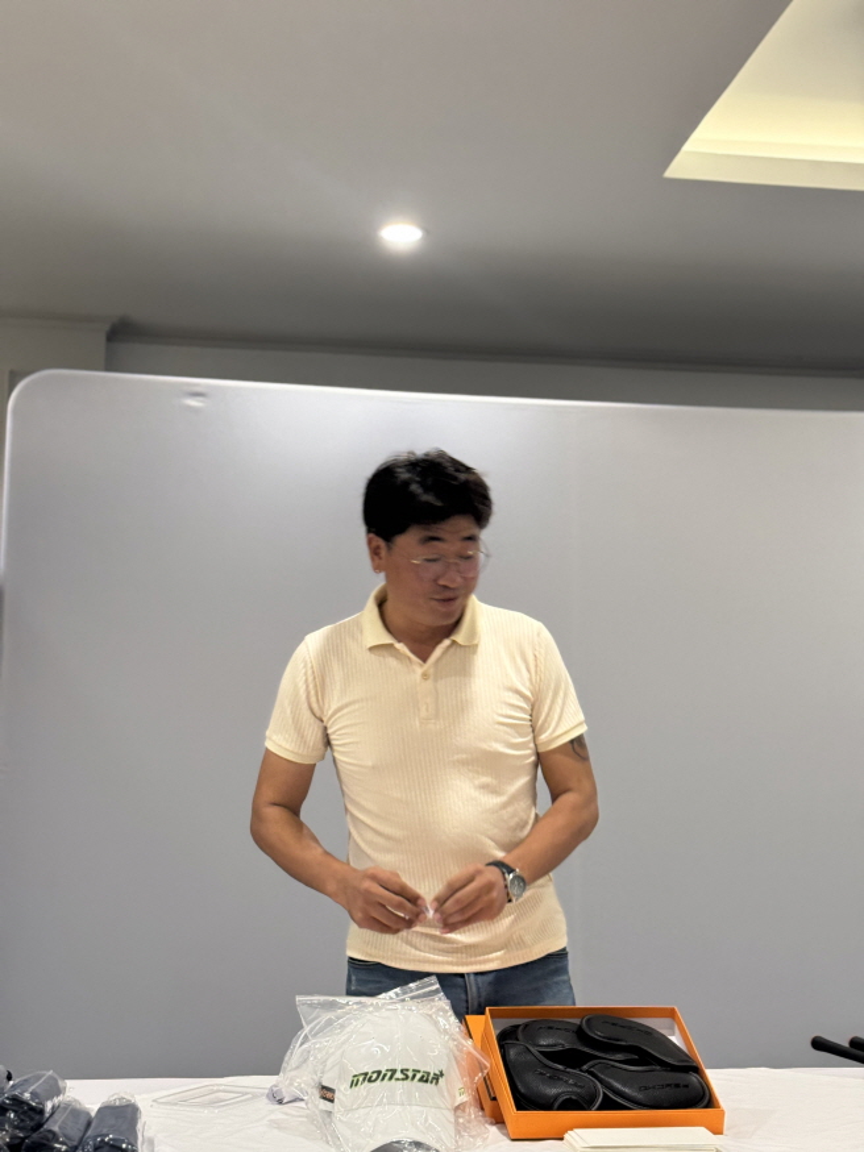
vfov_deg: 39.7
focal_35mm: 48
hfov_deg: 30.3
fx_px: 1598
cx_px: 432
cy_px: 576
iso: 160
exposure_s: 1/50
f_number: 1.78
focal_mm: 6.76
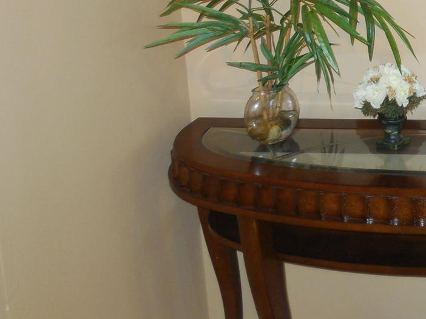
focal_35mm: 57
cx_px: 461
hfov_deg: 30.5
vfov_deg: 24.3
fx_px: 701
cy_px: -9
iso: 200
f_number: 3.1
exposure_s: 1/25
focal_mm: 4.5
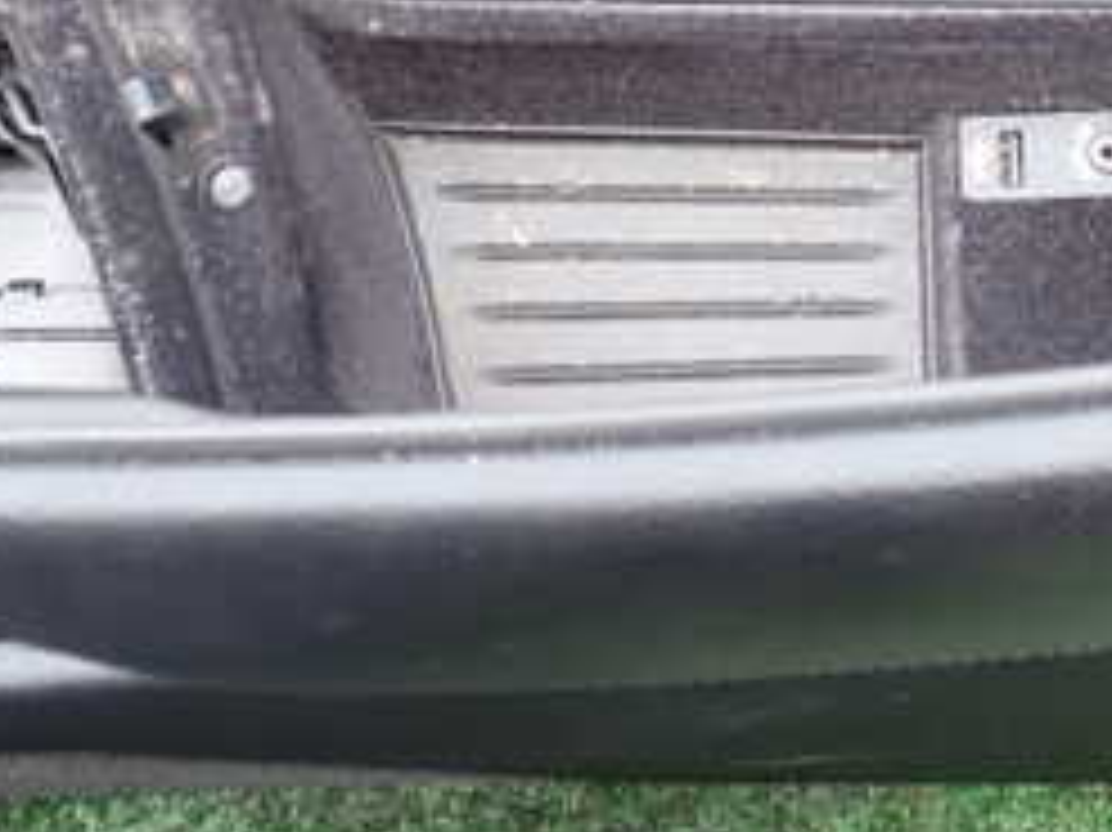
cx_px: 819
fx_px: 2344
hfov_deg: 26.4
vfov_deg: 19.1
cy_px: -144
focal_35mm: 73
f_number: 2.3
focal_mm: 5.4
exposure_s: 1/100
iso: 100
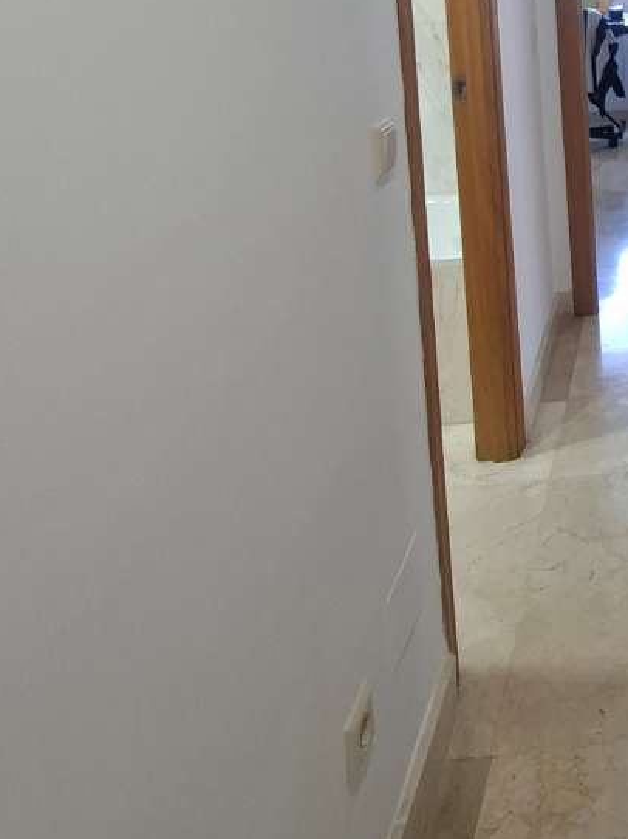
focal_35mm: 36
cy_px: 37
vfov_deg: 45.0
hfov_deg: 32.3
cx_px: 766
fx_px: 871
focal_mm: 1.74
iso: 200
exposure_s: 1/50
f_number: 2.2
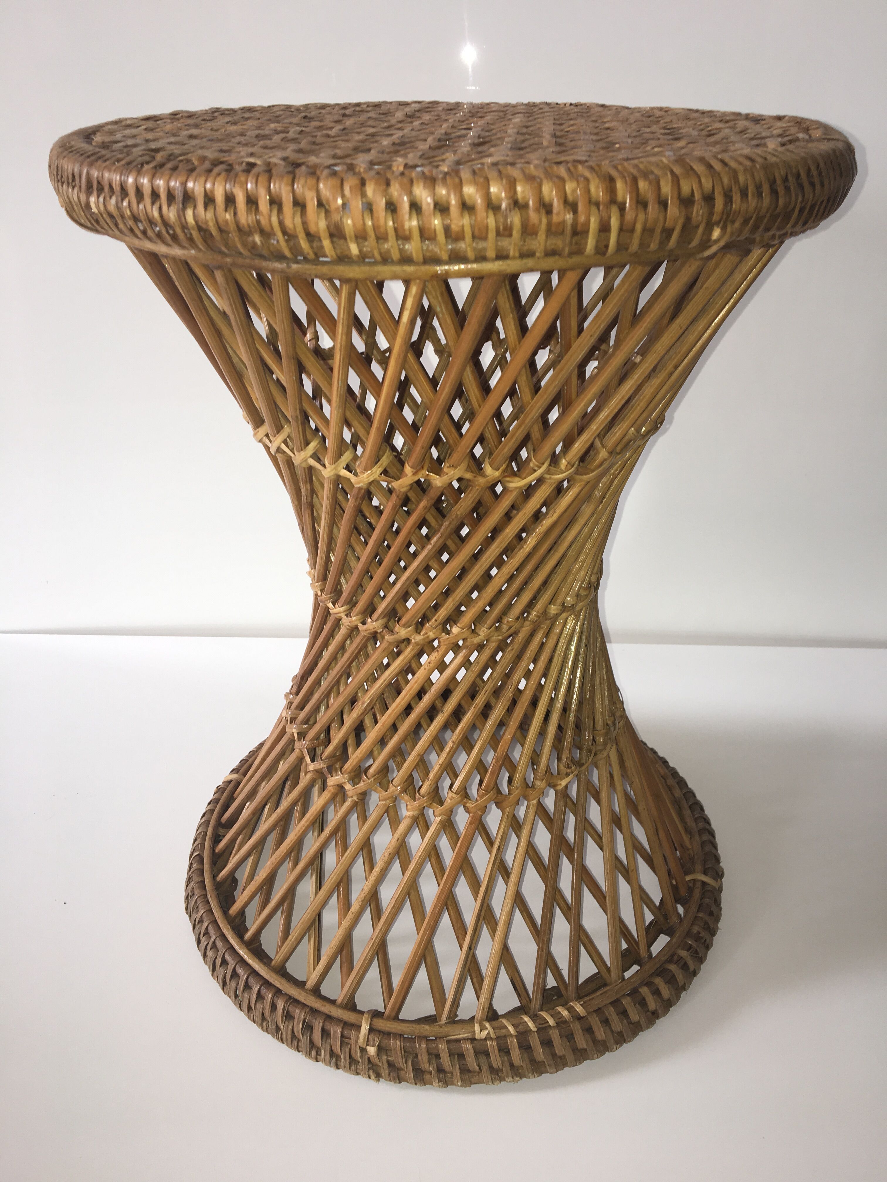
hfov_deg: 48.2
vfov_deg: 61.7
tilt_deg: -29.0
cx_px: 444
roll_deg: -0.3
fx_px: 991
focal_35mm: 29
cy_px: 591
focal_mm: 4.15
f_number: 2.2
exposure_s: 1/36
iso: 25
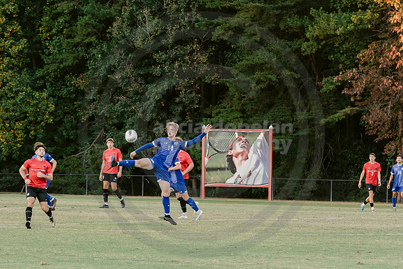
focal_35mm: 185
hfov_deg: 11.1
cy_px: 225
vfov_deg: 7.4
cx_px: 141
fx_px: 2076
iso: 640
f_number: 4.5
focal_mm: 90
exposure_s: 1/200
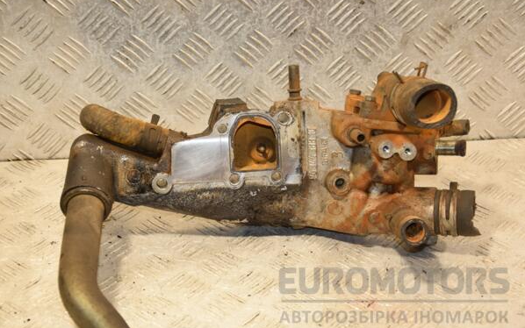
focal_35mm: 89
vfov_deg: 14.7
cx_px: 262
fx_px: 1274
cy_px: 164
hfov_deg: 23.3
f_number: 5.3
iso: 800
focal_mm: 58
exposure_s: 1/200
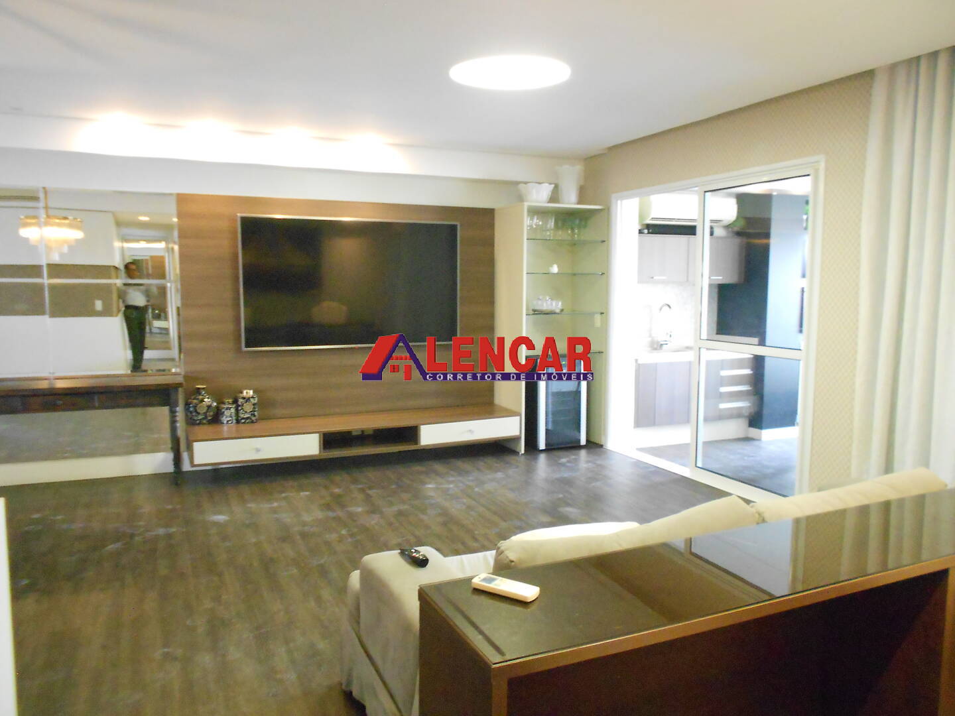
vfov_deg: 53.1
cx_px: 478
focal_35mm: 26
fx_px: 717
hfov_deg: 67.3
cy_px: 358
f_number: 3.2
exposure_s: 1/13
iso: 800
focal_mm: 4.6
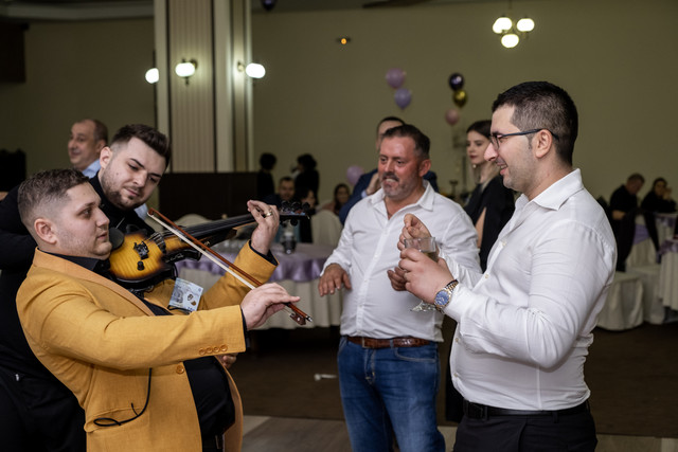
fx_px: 1055
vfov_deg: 24.2
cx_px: 339
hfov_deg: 35.6
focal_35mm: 56
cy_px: 226
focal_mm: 37.6
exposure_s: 1/160
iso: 1250
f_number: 2.8
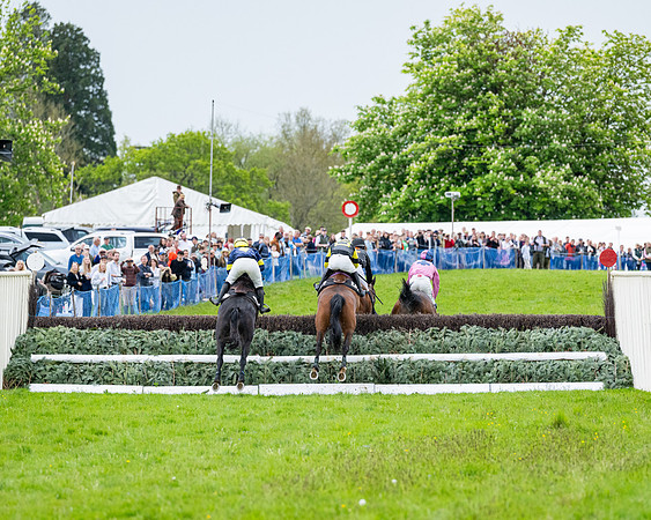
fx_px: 4916
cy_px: 289
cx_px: 339
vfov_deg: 6.1
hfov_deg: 7.6
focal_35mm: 255
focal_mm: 200
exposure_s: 1/1600
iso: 1000
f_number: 4
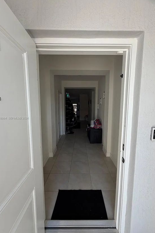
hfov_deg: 77.3
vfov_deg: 100.4
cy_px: 118
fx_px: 97
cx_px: 81
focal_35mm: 15
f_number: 2.2
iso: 40
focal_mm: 2.22
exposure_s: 1/165
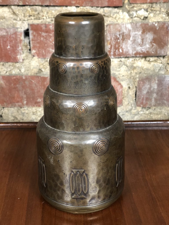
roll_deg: +0.2
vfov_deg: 36.8
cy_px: 112
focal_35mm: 52
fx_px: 338
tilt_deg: -21.7
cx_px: 84
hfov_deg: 28.0
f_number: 2.4
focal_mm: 6
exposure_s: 1/25
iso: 125
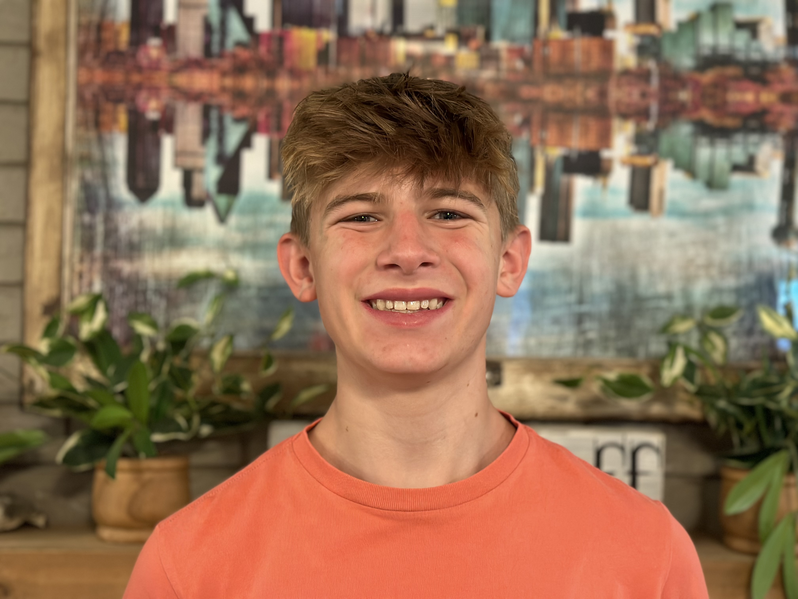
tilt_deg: +4.2
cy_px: 300
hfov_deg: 39.7
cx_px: 399
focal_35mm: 48
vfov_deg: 30.3
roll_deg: -0.8
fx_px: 1107
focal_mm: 6.86
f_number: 1.78
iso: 400
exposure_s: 1/40
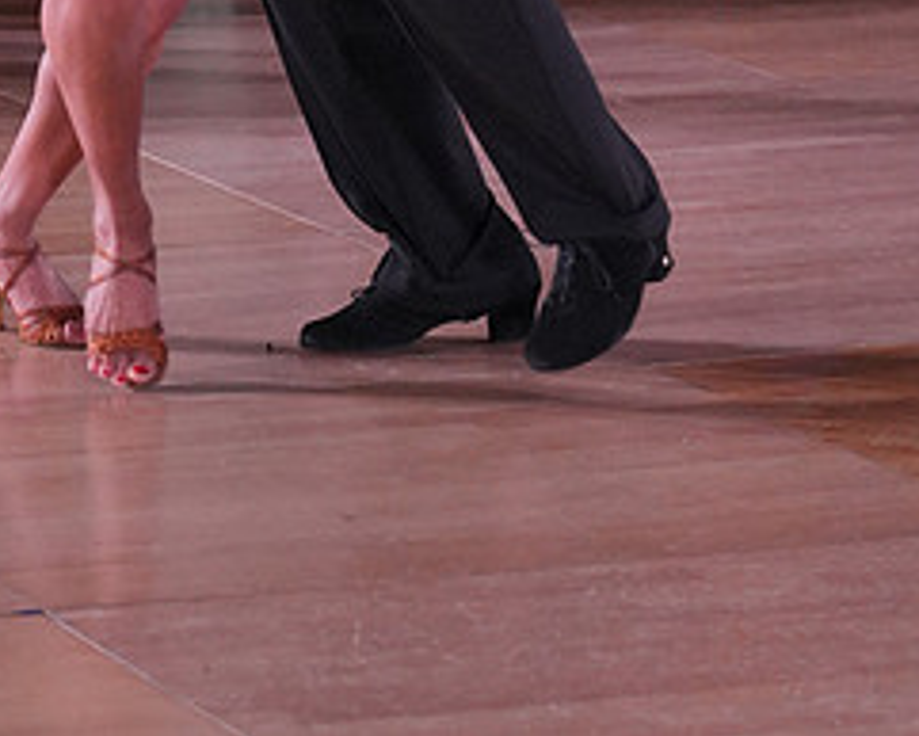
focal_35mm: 287
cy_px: -366
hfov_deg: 6.7
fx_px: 7809
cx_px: 292
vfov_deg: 5.3
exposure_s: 1/400
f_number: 4
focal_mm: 85
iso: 1600
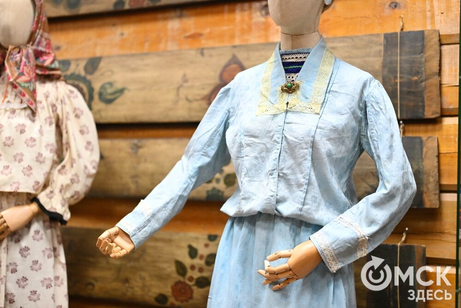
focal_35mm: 50
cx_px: 230
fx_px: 640
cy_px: 154
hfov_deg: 39.6
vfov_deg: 27.0
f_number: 1.8
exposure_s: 1/640
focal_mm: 50
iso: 2500
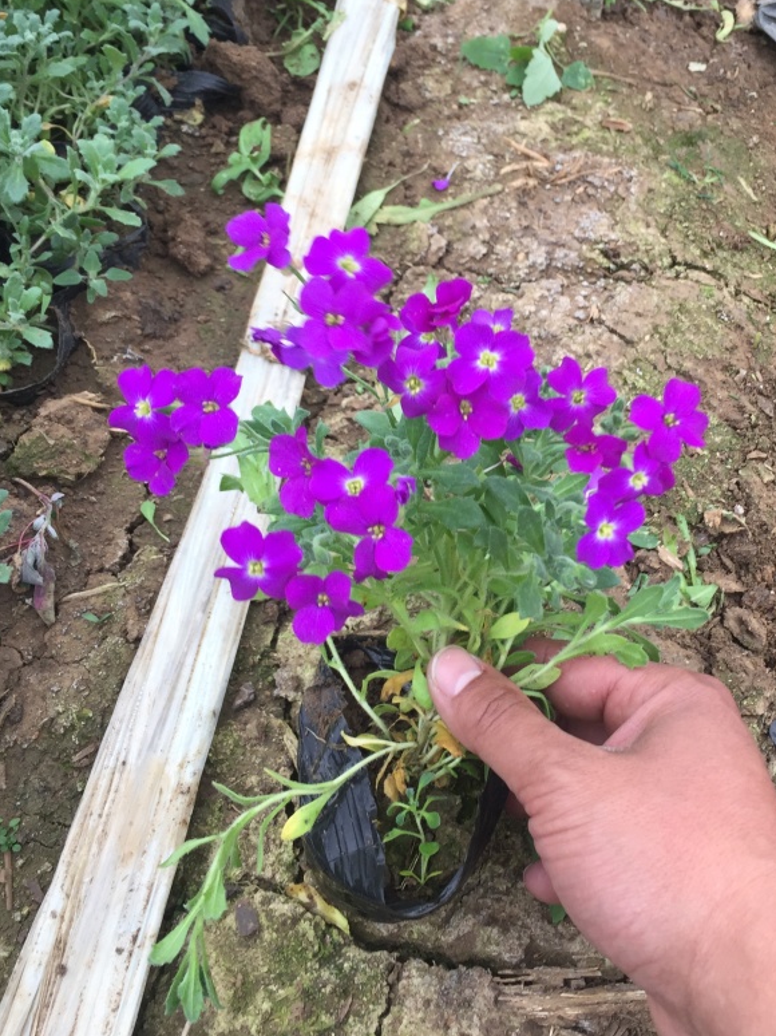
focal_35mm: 40
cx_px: 506
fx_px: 1196
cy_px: 445
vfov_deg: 46.7
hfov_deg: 35.6
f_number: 2.2
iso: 32
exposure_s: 1/125
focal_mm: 4.15
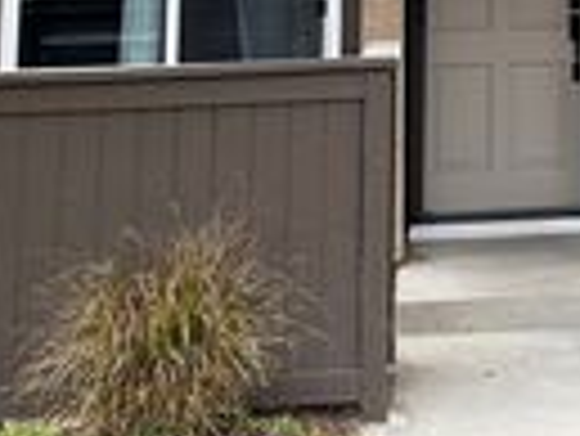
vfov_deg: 14.3
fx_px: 1560
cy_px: -317
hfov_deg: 20.4
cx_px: 589
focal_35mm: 93
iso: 100
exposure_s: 1/653
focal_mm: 6.76
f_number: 1.78
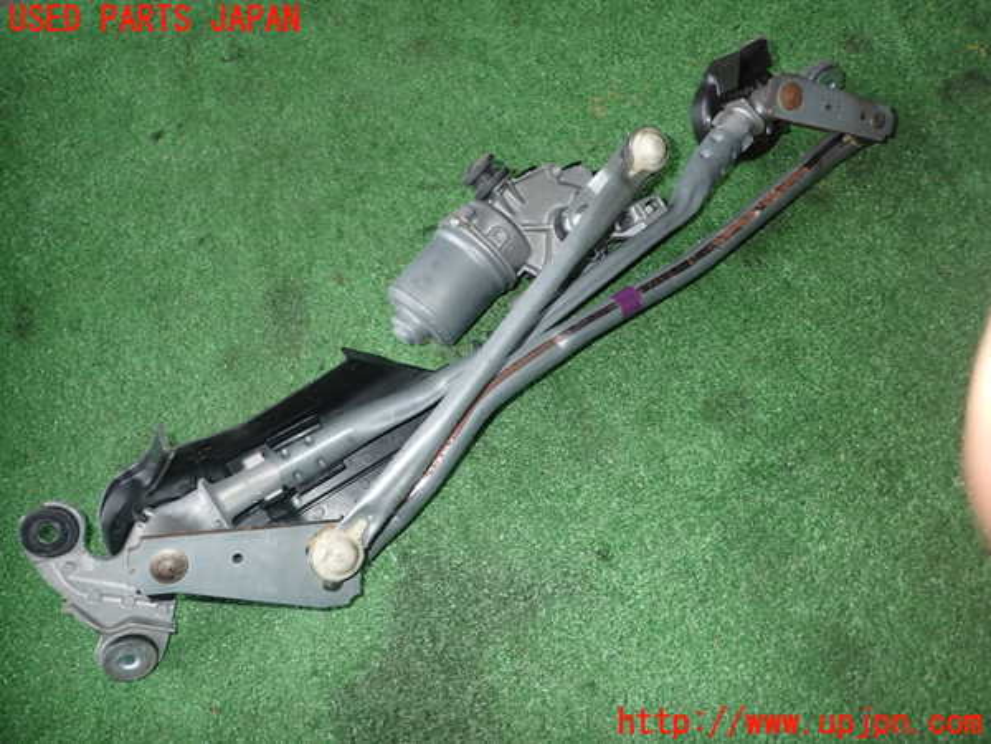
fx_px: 716
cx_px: 496
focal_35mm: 25
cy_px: 372
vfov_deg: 54.9
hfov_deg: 69.4
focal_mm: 4.5
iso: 125
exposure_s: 1/30
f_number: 5.6
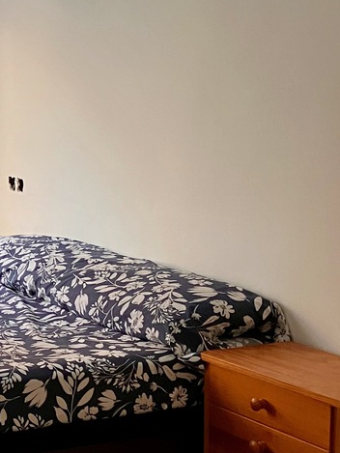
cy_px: 210
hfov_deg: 15.8
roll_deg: +1.2
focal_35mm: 86
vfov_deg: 22.7
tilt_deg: -5.4
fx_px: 1126
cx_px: -173
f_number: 1.8
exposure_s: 1/50
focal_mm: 3.99
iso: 125
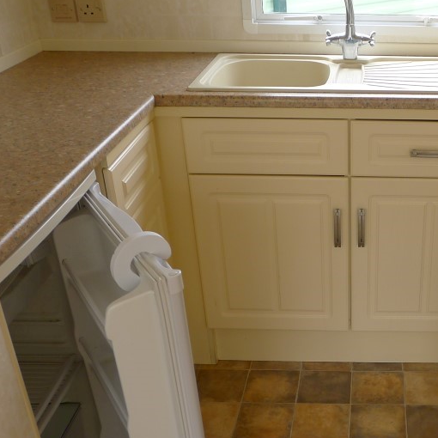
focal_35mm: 46
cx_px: 381
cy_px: 271
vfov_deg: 36.6
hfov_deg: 35.0
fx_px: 659
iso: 80
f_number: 2.5
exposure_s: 1/125
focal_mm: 5.1
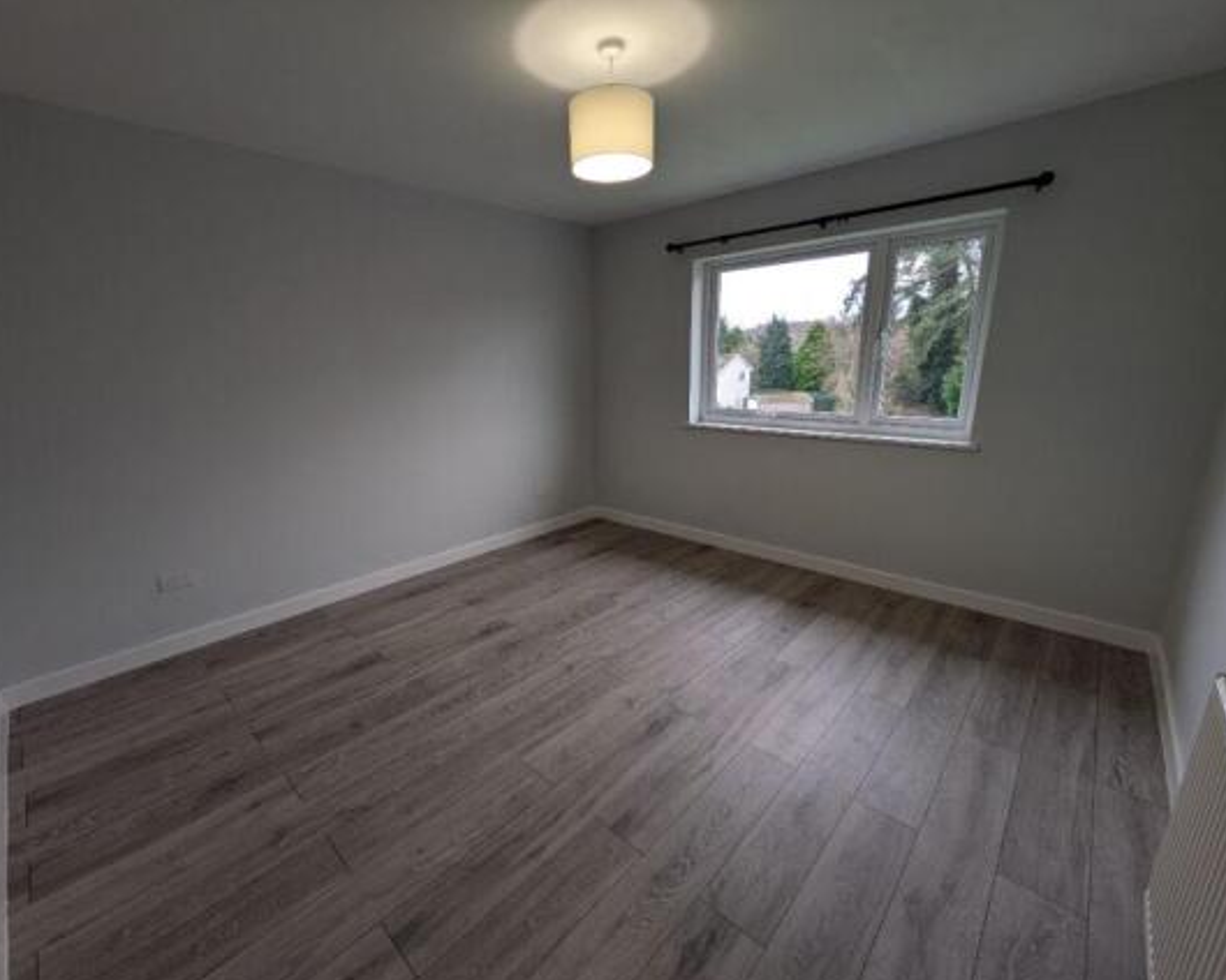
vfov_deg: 84.0
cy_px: 500
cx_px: 583
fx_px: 544
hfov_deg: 96.7
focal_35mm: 15
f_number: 2.2
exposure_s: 1/33.3
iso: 55
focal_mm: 1.83
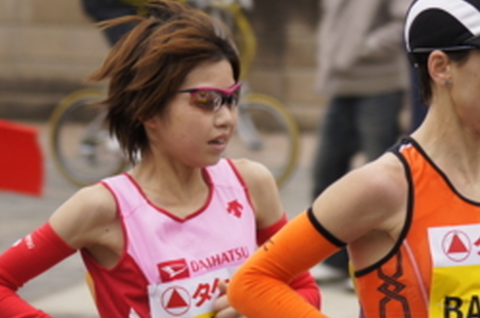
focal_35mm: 434
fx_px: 5776
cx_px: 484
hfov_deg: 4.8
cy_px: 240
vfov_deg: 3.2
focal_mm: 120
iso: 200
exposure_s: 1/400
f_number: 4
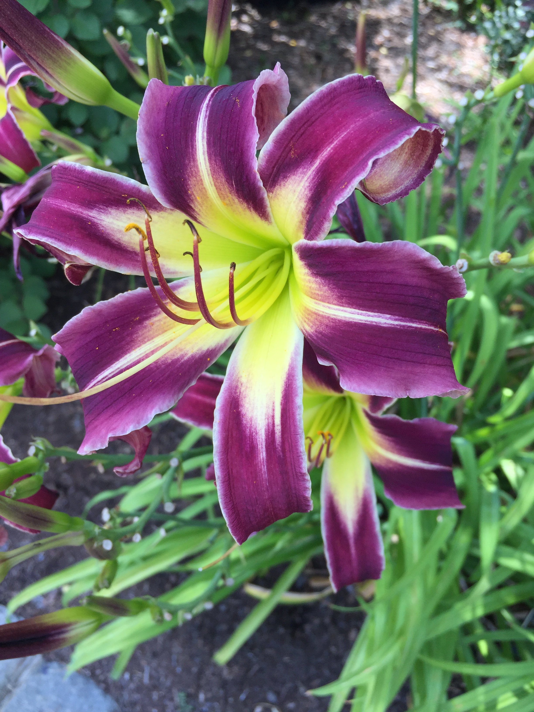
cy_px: 356
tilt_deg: -51.8
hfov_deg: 48.2
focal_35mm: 29
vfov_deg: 61.7
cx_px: 267
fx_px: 596
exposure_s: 1/412
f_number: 2.2
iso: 32
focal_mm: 4.15
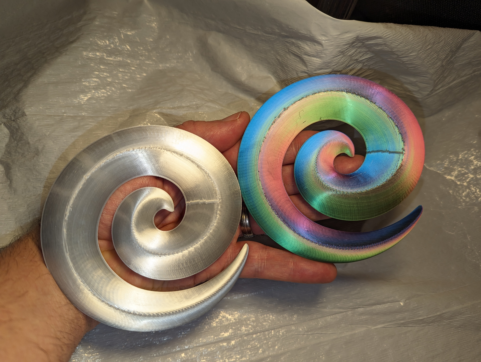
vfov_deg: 56.9
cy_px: 181
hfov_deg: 71.5
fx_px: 334
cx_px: 240
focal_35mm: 24
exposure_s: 1/280
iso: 44
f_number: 1.85
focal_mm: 6.81
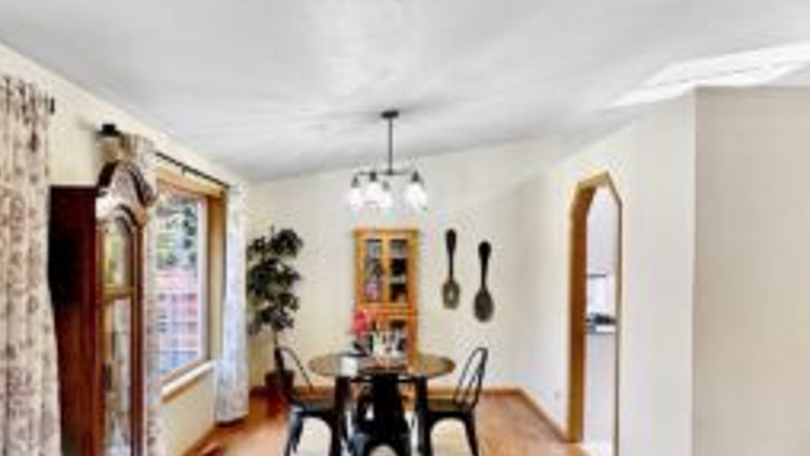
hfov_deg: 76.2
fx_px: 516
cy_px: 379
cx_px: 376
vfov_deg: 44.8
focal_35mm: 24
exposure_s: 1/60
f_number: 2.2
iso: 200
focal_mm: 2.22
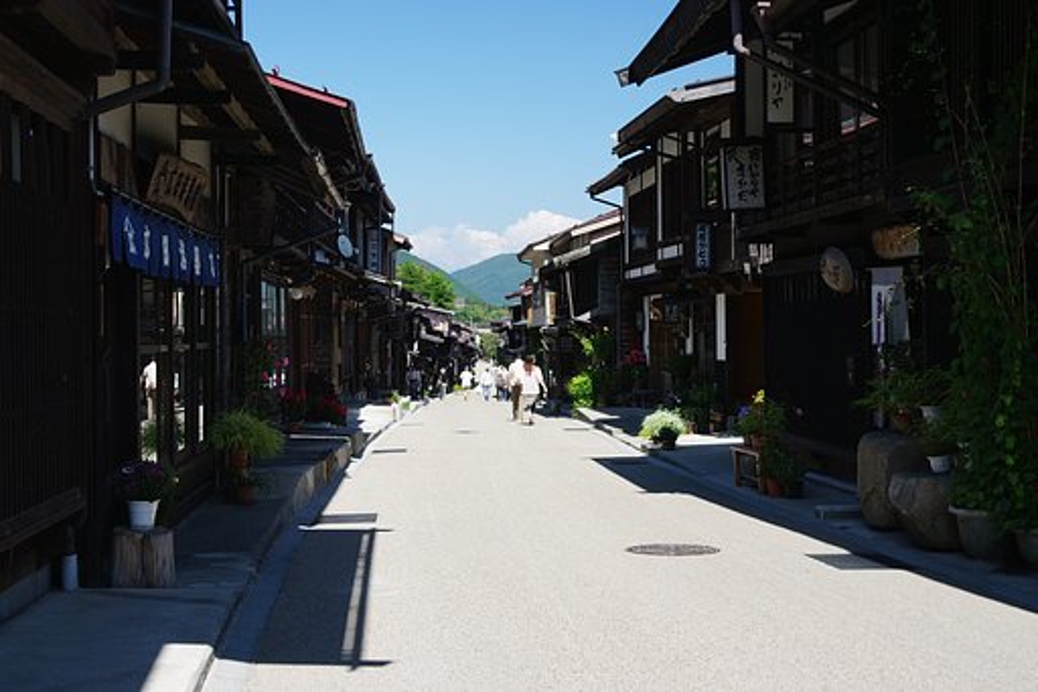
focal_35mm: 51
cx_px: 519
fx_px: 1470
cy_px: 346
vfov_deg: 26.5
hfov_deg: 38.9
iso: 200
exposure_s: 1/100
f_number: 9
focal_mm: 34
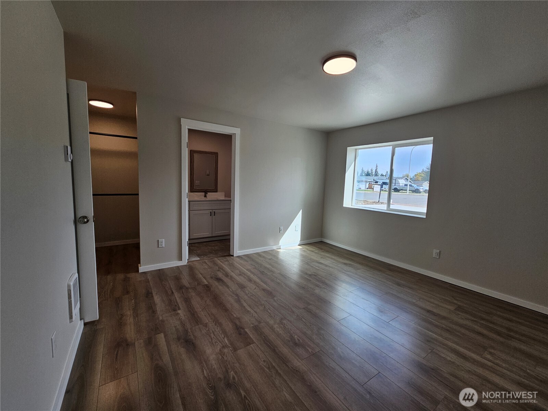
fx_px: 206
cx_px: 274
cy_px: 206
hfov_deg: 106.2
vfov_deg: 89.9
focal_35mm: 13
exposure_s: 1/173
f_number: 2.2
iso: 50
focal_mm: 2.2
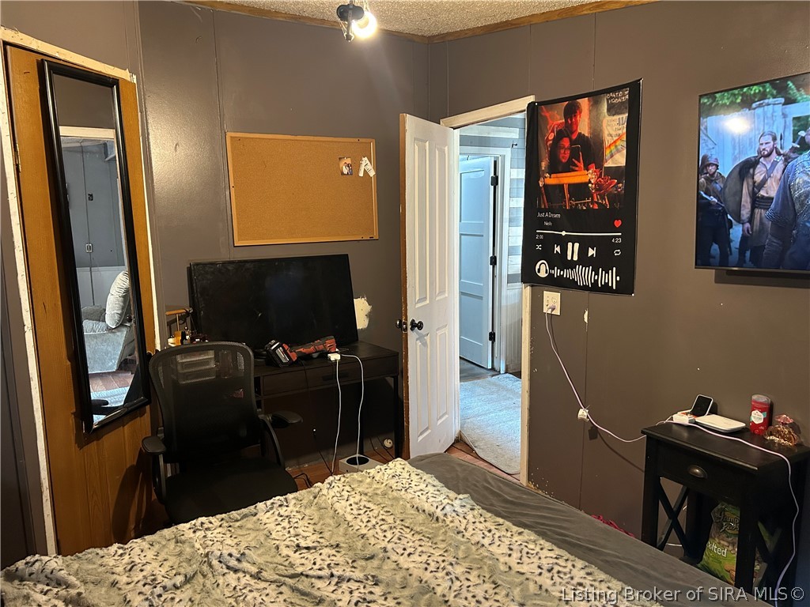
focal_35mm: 26
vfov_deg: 53.1
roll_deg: +1.6
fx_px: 608
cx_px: 405
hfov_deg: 67.3
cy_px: 304
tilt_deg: -8.4
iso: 400
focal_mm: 5.7
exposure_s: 1/40
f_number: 1.5
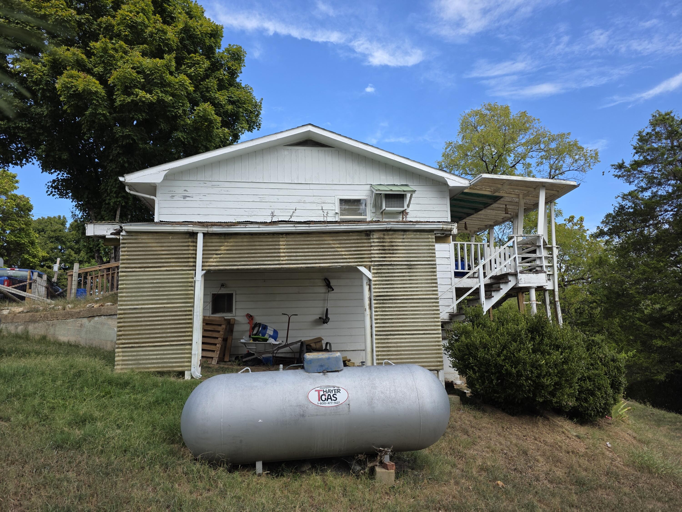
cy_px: 256
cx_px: 341
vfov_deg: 58.9
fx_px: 453
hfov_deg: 73.9
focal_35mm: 23
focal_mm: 6.3
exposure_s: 1/2607
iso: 80
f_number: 1.7
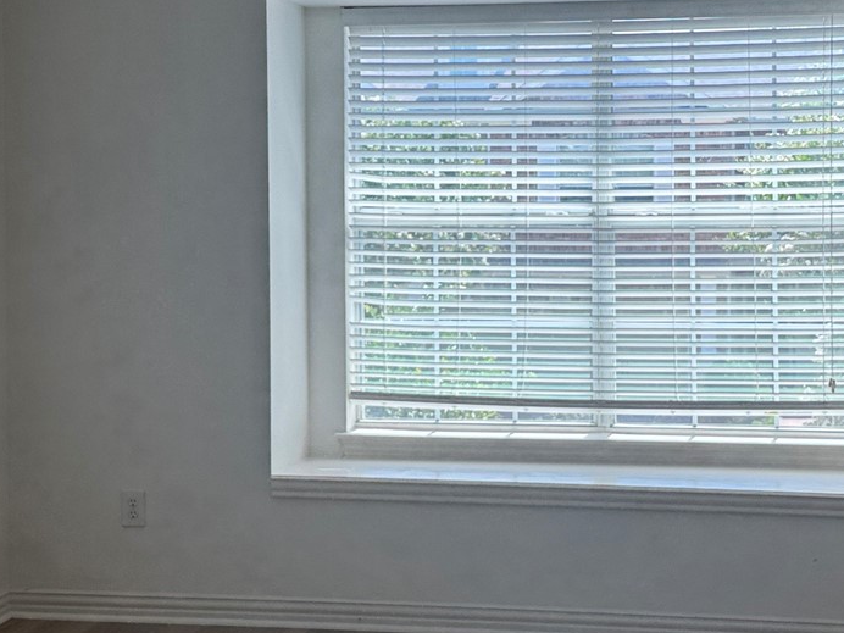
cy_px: 172
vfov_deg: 20.6
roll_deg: -0.3
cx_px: 510
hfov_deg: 27.3
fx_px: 1731
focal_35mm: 71
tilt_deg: -0.7
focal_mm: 6.76
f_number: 1.78
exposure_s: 1/397
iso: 80
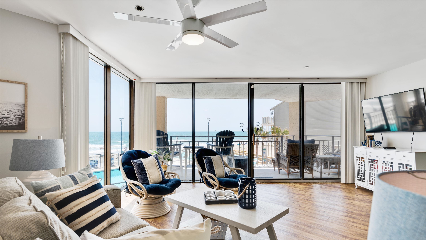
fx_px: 215
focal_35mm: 19
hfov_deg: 89.6
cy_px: 143
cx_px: 214
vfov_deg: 57.9
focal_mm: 18
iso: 100
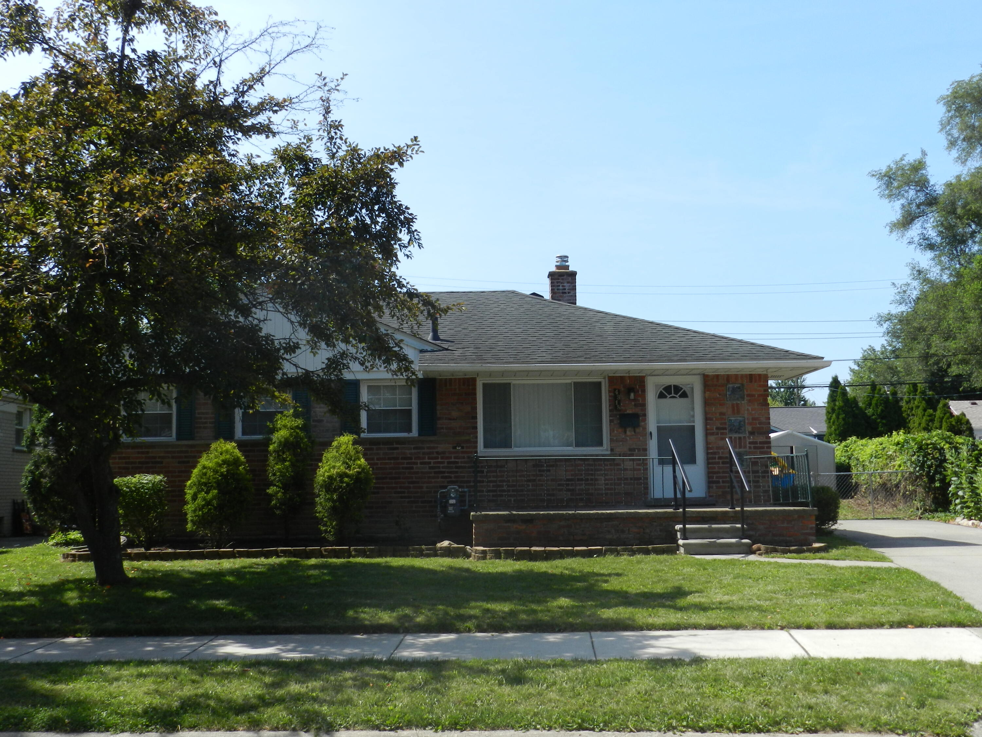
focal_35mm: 38
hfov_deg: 49.0
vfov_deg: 37.7
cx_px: 491
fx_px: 1078
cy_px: 368
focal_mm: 6.7
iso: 160
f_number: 4
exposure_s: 1/800
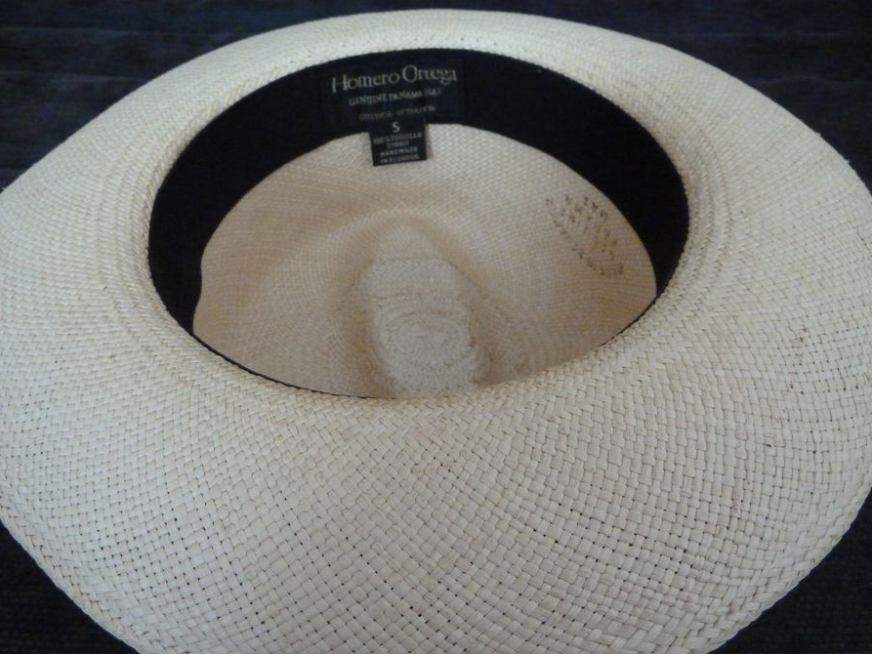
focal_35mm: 28
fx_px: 705
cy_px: 317
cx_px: 415
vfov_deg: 49.7
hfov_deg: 63.4
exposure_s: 1/15
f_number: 3.3
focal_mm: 4.1
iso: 800
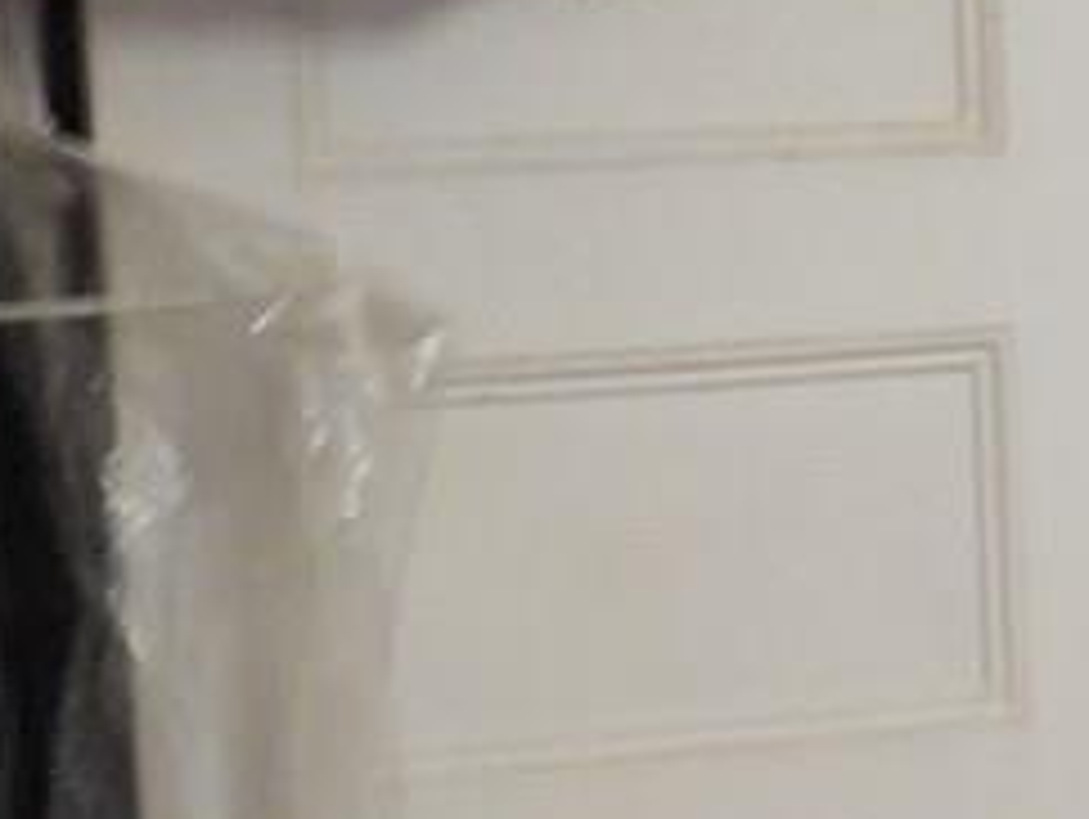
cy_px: 590
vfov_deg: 9.0
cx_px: 2282
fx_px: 5196
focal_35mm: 165
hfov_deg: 10.8
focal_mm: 7
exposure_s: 1/4
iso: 800
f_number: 3.8
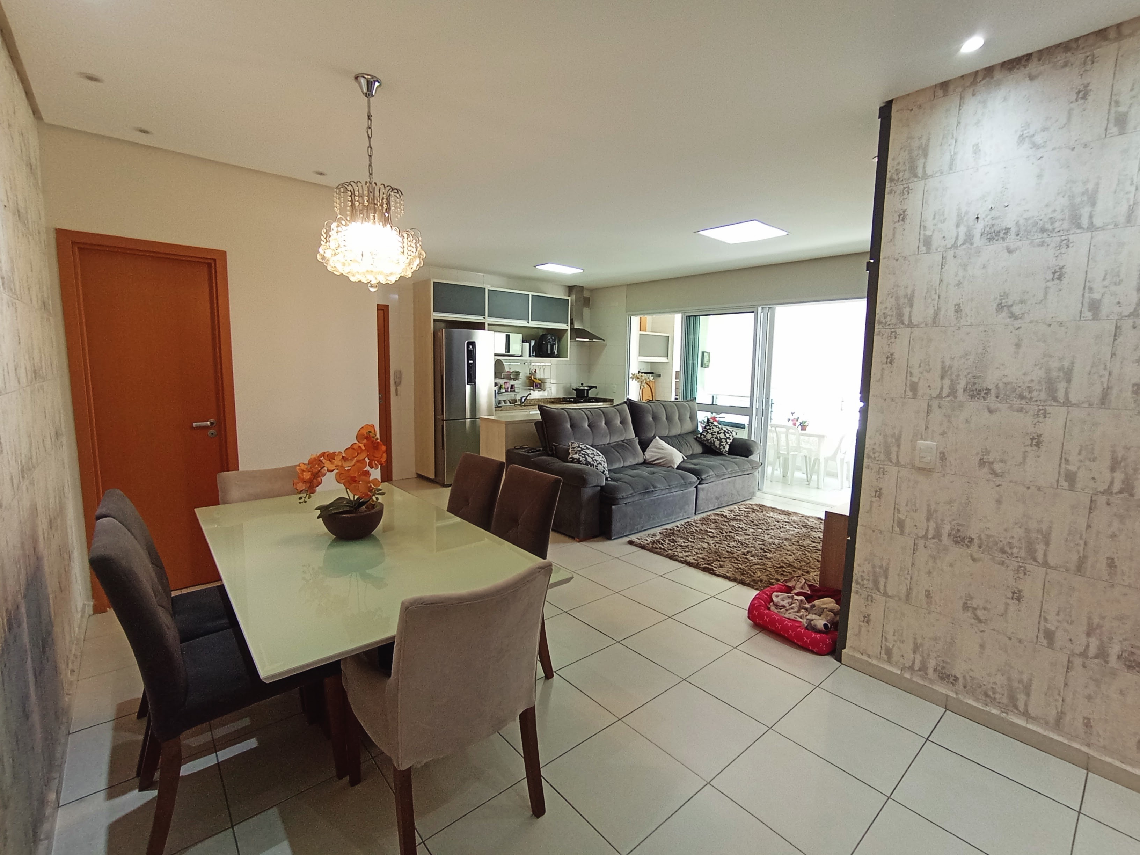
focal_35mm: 16
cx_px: 570
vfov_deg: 78.1
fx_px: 527
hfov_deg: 94.5
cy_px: 428
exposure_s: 1/60
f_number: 2.2
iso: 154
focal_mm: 1.65
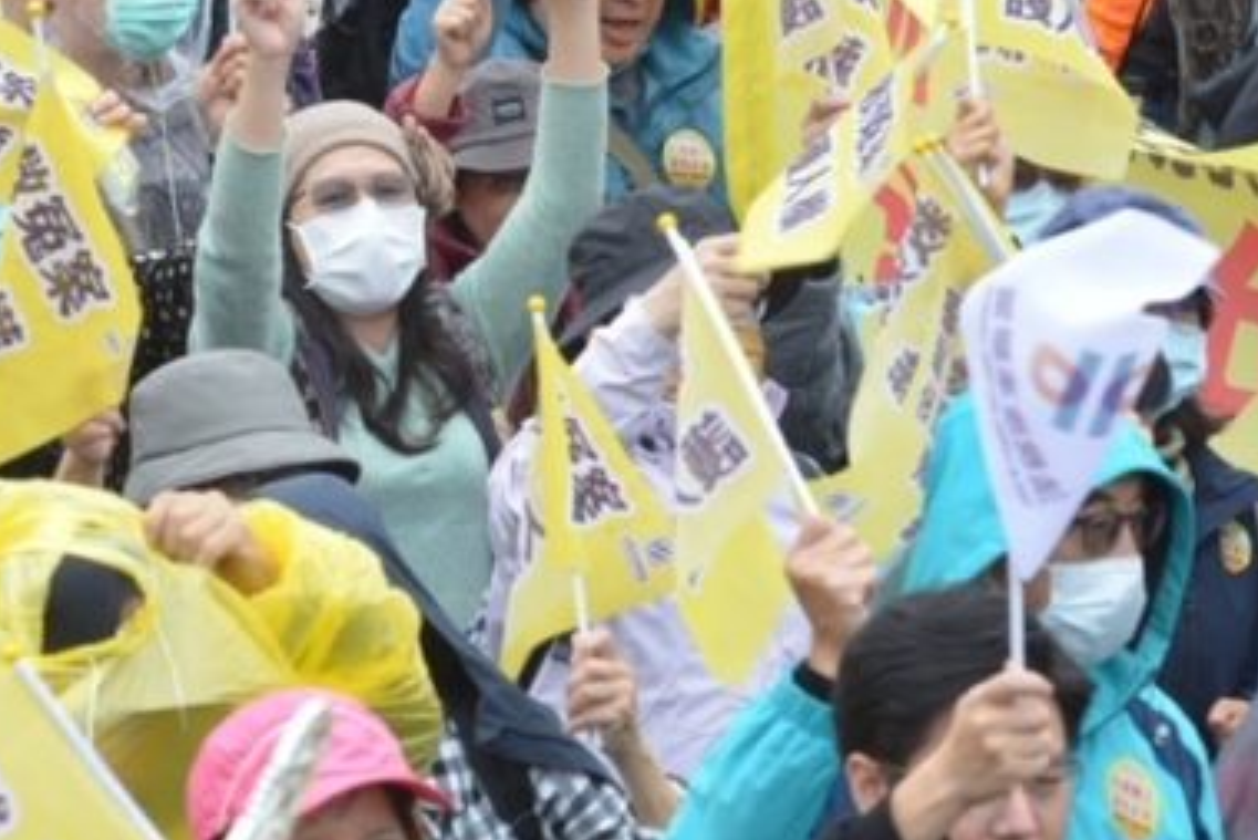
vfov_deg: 4.8
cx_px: -93
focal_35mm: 284
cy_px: 227
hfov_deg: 7.2
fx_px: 9927
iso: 1600
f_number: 9
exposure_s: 1/125
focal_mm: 105
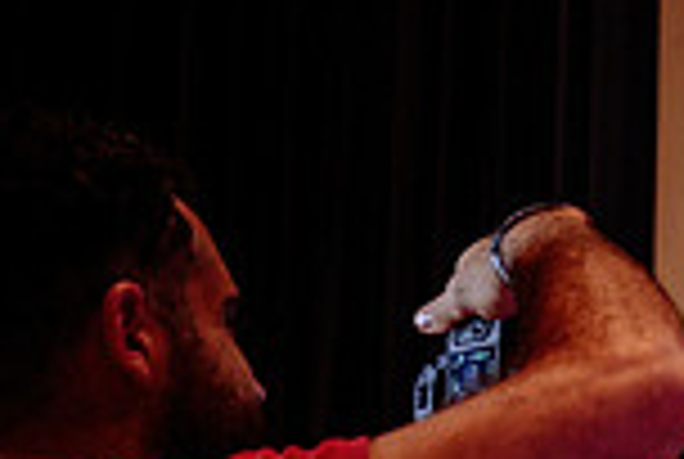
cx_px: 1402
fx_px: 2970
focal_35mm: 156
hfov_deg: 11.7
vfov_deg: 8.5
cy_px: 780
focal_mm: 38
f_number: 4
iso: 1000
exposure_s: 1/125
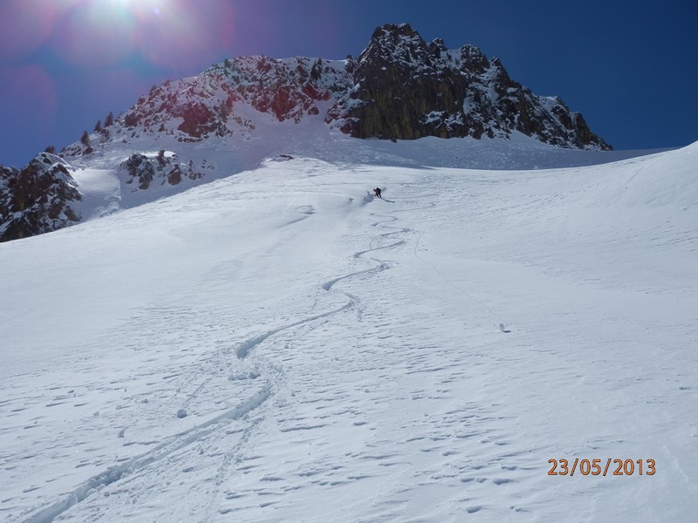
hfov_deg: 65.3
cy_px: 262
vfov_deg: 51.4
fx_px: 544
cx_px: 349
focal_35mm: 27
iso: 80
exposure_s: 1/500
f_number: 9
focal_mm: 5
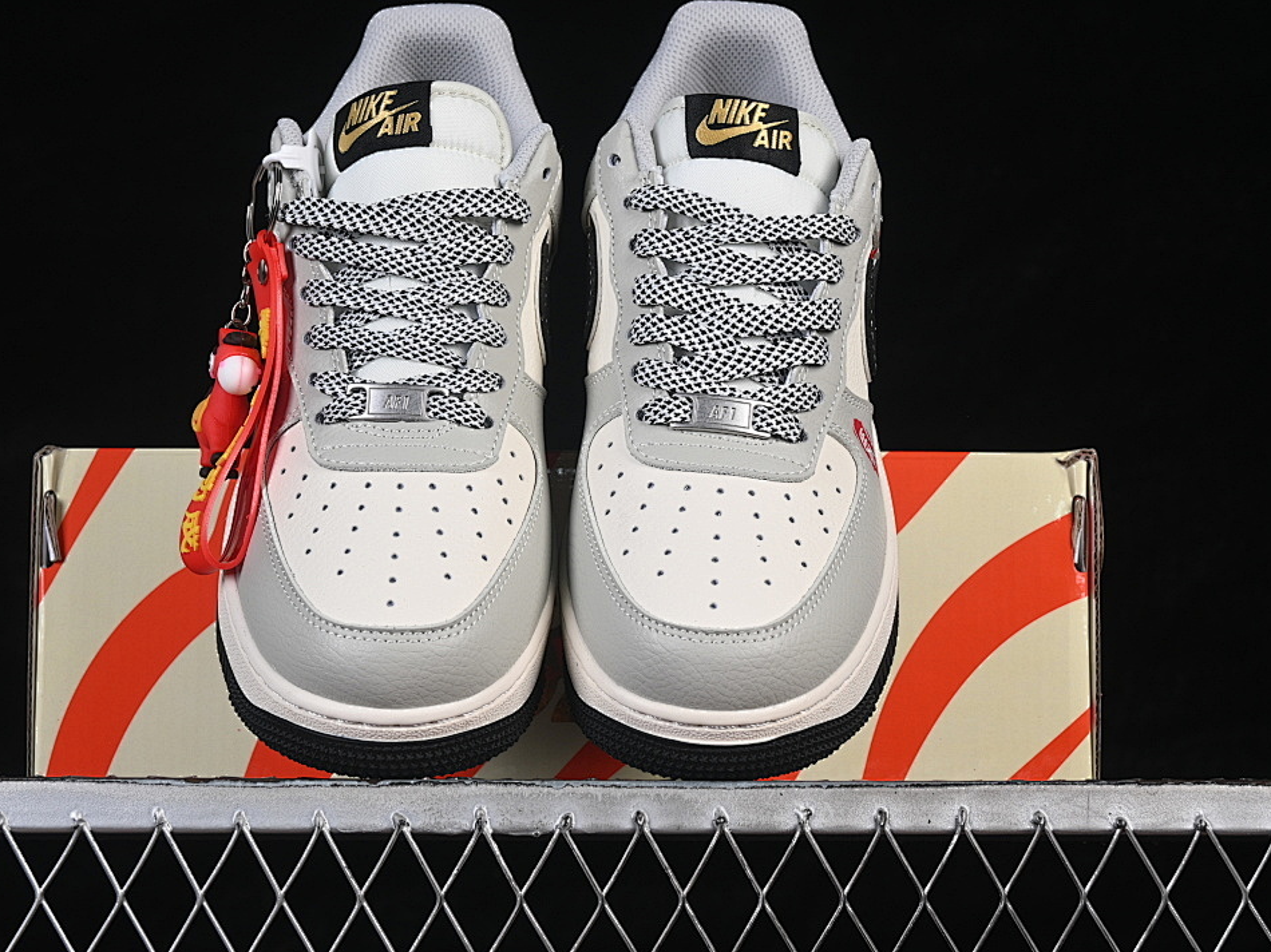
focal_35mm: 82
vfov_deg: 18.0
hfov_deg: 23.8
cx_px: 577
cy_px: 480
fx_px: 3010
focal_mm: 50
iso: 160
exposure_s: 1/80
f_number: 8
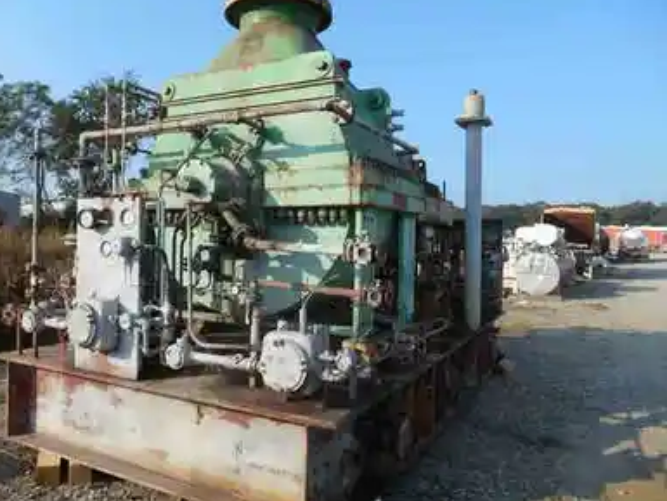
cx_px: 322
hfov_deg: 65.3
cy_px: 250
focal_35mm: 27
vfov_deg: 51.4
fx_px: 520
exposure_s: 1/640
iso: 80
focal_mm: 4.7
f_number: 3.4
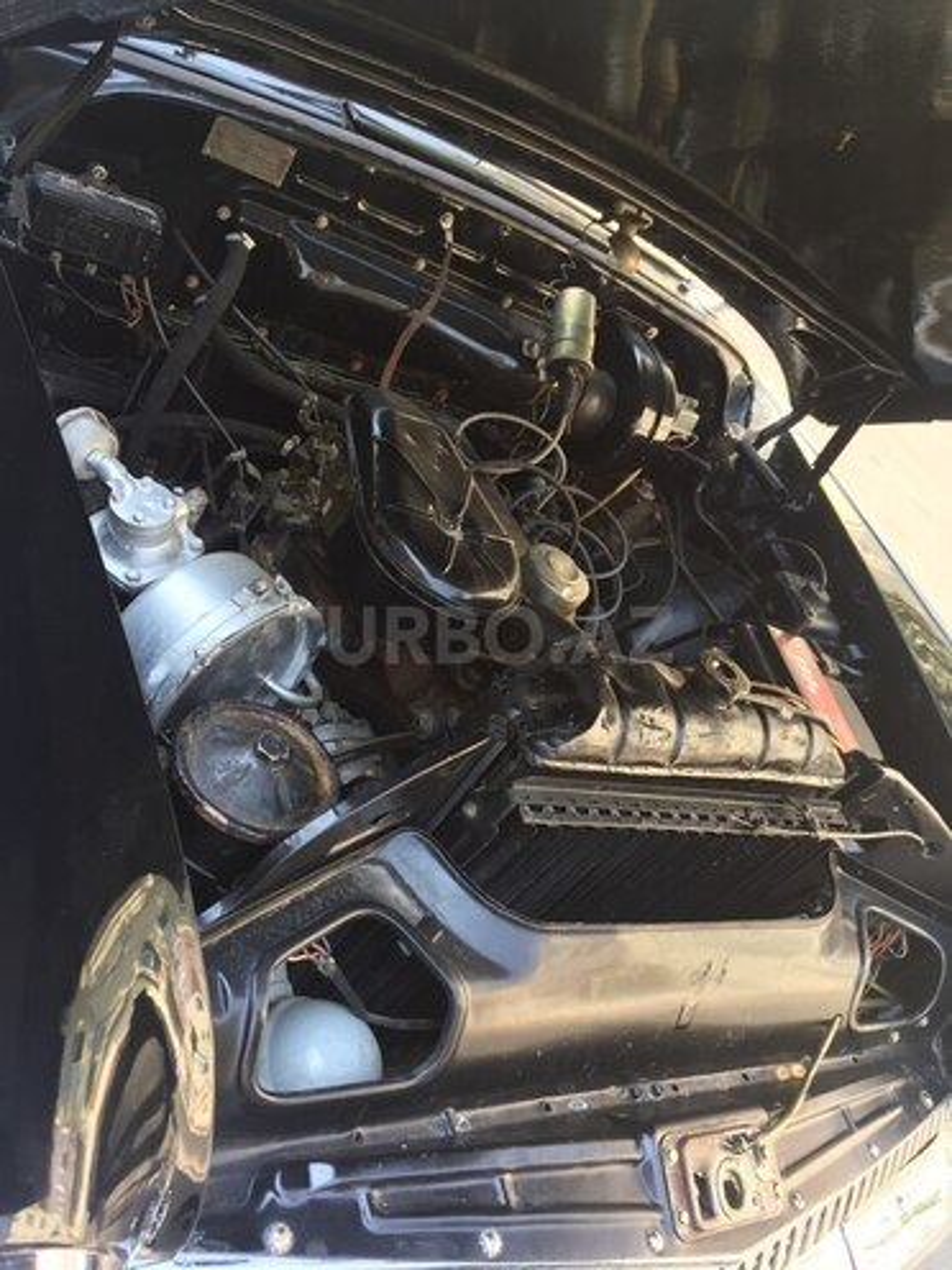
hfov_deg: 48.2
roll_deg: -34.3
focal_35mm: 29
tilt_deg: -35.1
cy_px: 635
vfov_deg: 61.7
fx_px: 1063
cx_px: 476
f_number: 2.2
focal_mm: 4.15
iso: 40
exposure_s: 1/100
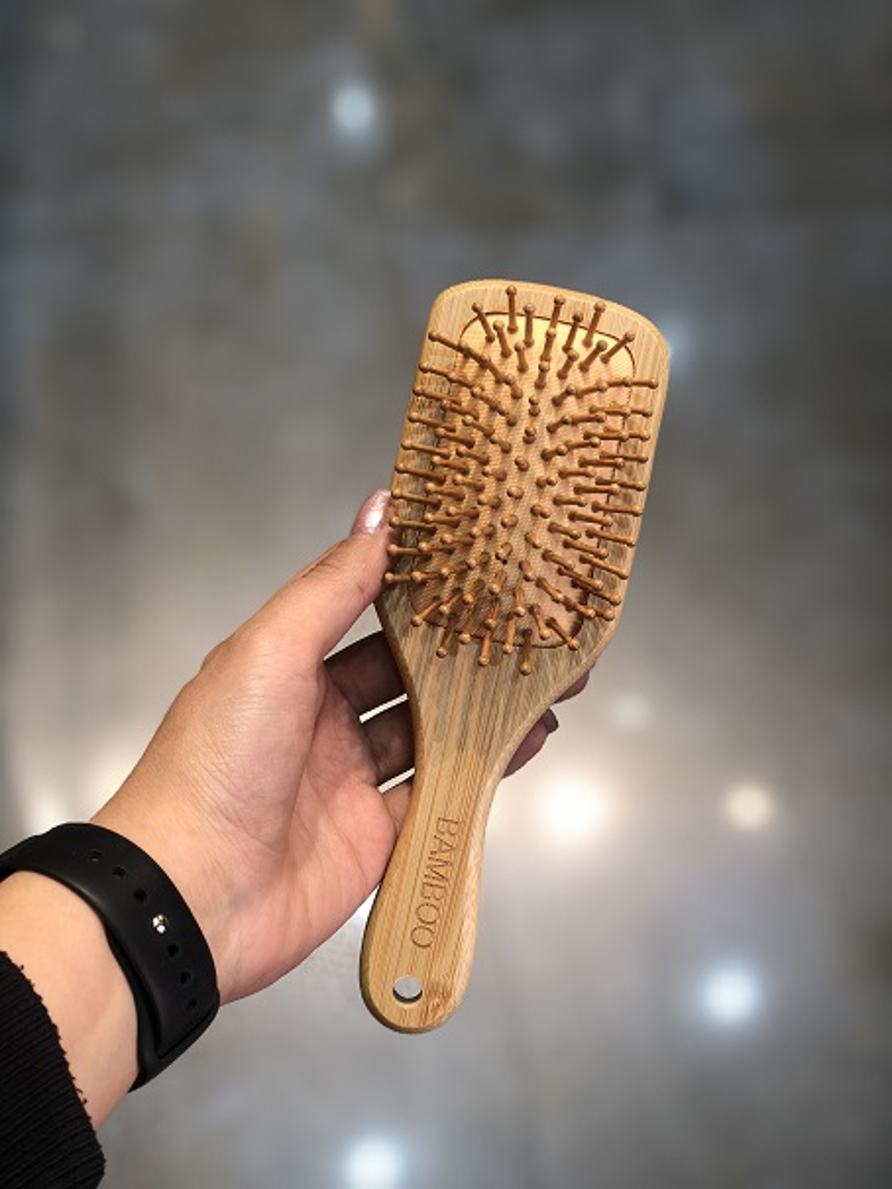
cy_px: 594
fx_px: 1786
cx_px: 446
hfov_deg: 28.0
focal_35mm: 52
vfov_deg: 36.8
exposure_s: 1/100
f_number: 2.4
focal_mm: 6
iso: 25
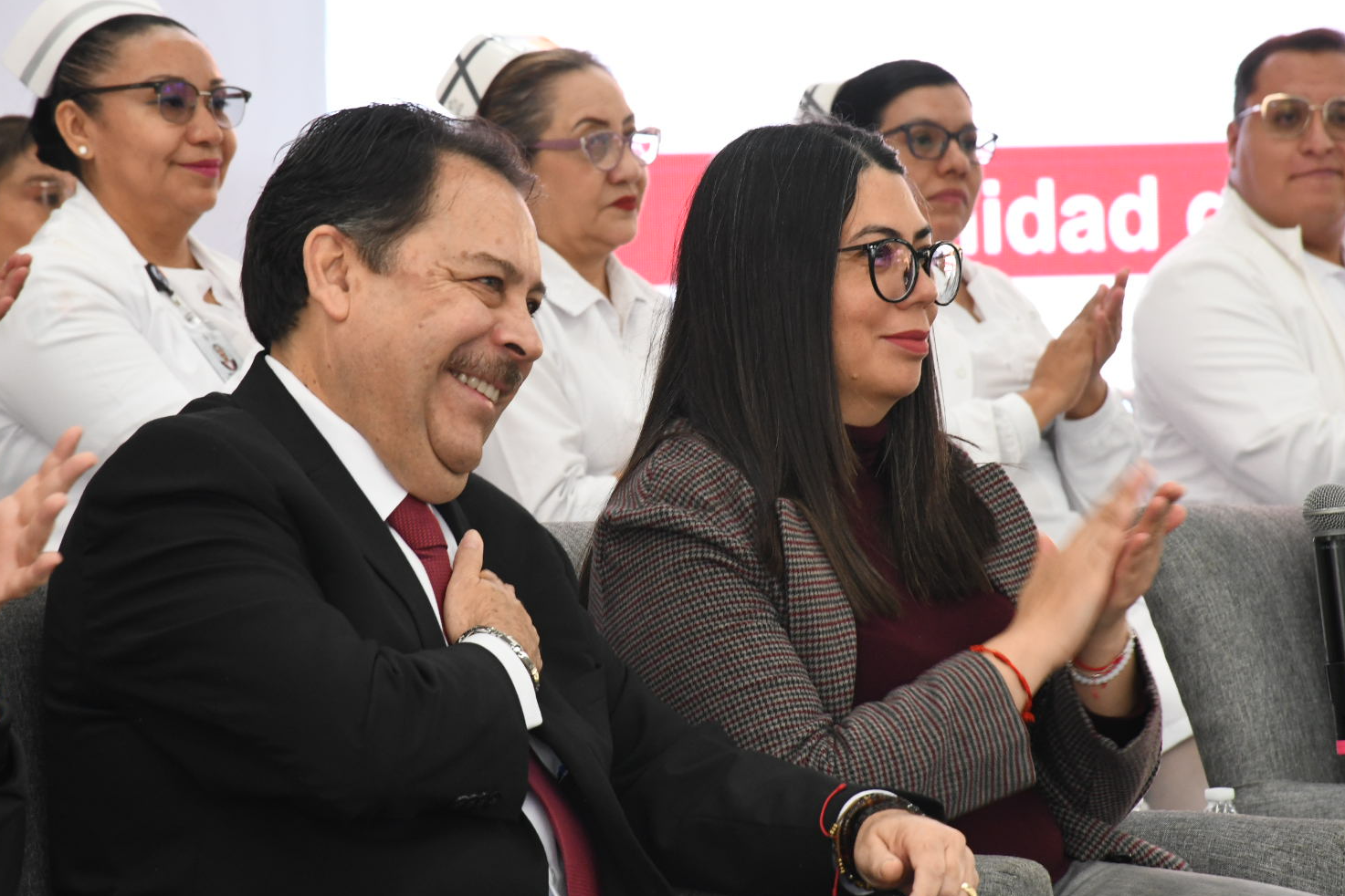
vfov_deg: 5.9
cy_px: 408
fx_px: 8630
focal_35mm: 231
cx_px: 661
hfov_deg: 8.9
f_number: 10
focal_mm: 140
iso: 2000
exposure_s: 1/125
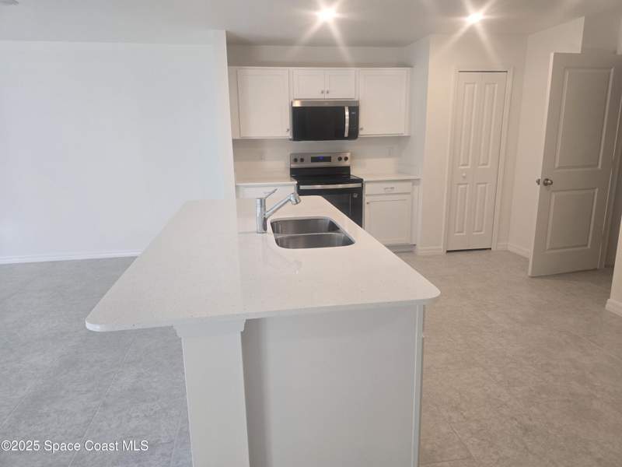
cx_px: 311
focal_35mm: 23
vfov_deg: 58.9
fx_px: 413
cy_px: 234
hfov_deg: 73.9
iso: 125
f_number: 1.7
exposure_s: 1/120
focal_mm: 6.3
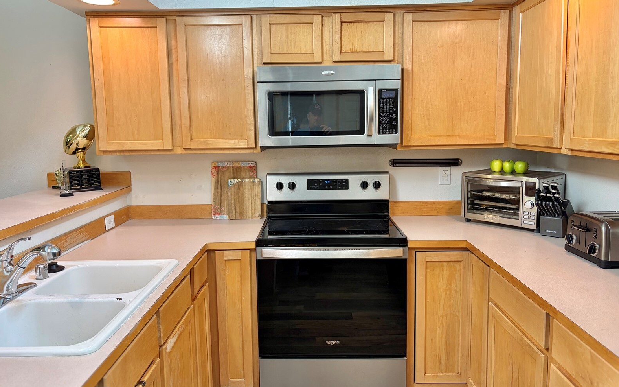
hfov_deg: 66.5
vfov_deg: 44.5
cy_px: 186
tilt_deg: -5.3
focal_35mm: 28
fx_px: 472
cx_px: 307
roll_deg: +0.7
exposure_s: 1/120
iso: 100
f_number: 1.6
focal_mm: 5.96
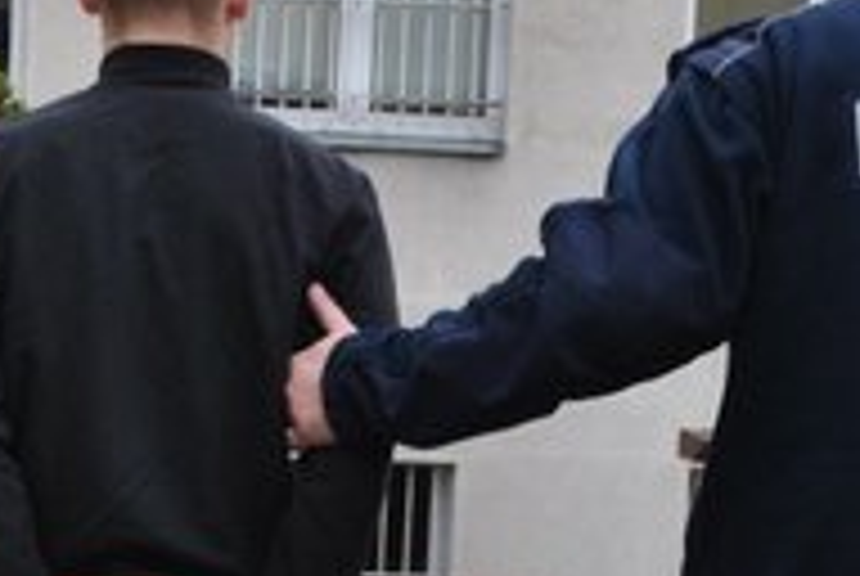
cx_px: 387
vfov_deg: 8.4
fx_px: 3900
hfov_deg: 12.6
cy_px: 639
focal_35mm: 163
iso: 160
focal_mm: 32
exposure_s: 1/125
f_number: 5.6
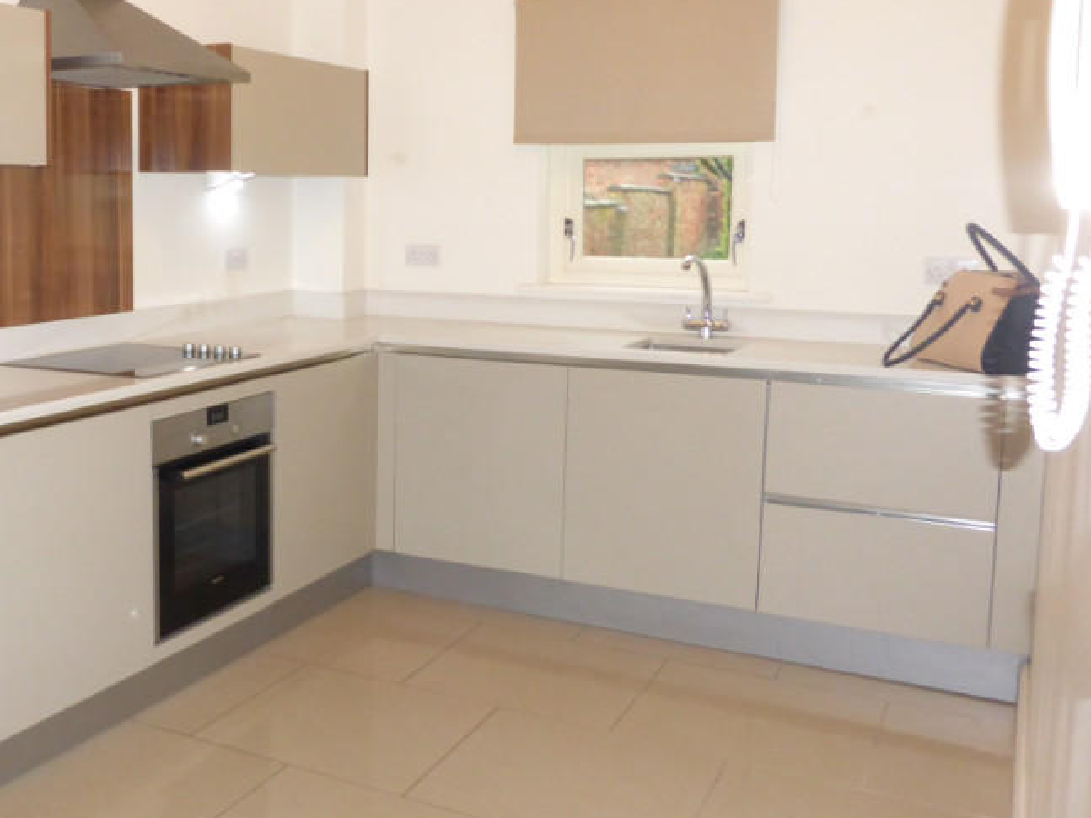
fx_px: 1197
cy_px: 331
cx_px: 256
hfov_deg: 47.0
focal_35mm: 38
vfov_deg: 37.6
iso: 400
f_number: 3.3
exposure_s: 1/60
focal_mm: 4.3
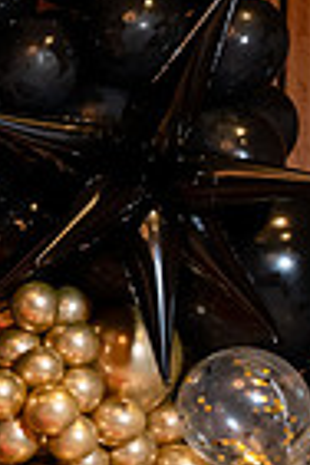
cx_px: -584
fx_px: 1485
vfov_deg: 17.3
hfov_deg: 9.6
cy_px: 483
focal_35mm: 115
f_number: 3.5
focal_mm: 28
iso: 1600
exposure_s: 1/200
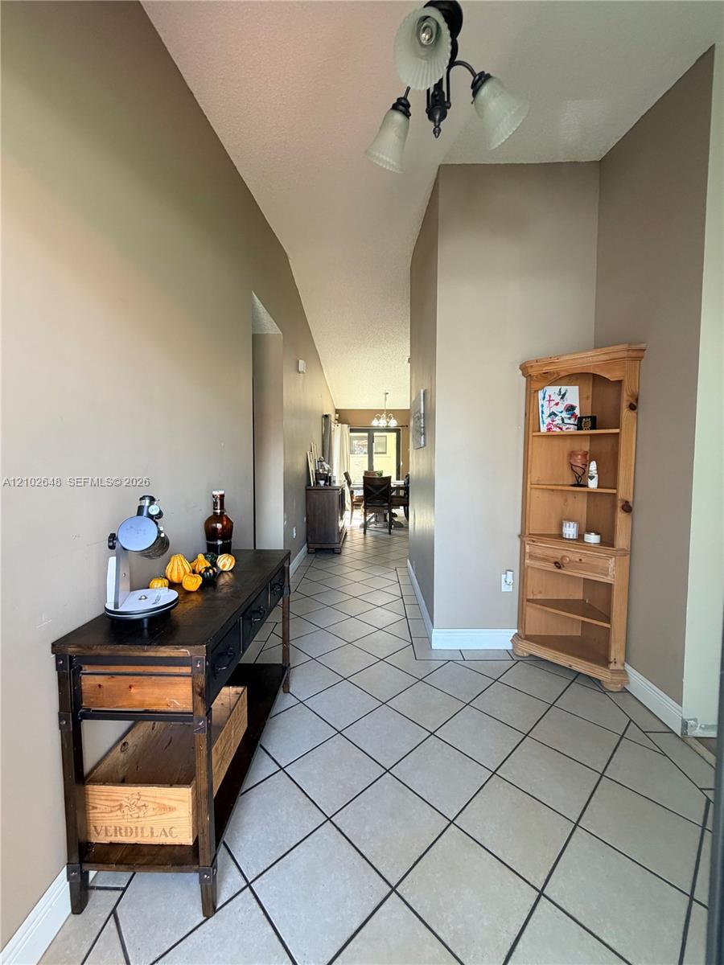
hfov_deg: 85.7
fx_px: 390
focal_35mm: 14
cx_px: 362
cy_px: 482
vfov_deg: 102.1
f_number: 2.2
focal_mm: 2.22
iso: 250
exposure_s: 1/120
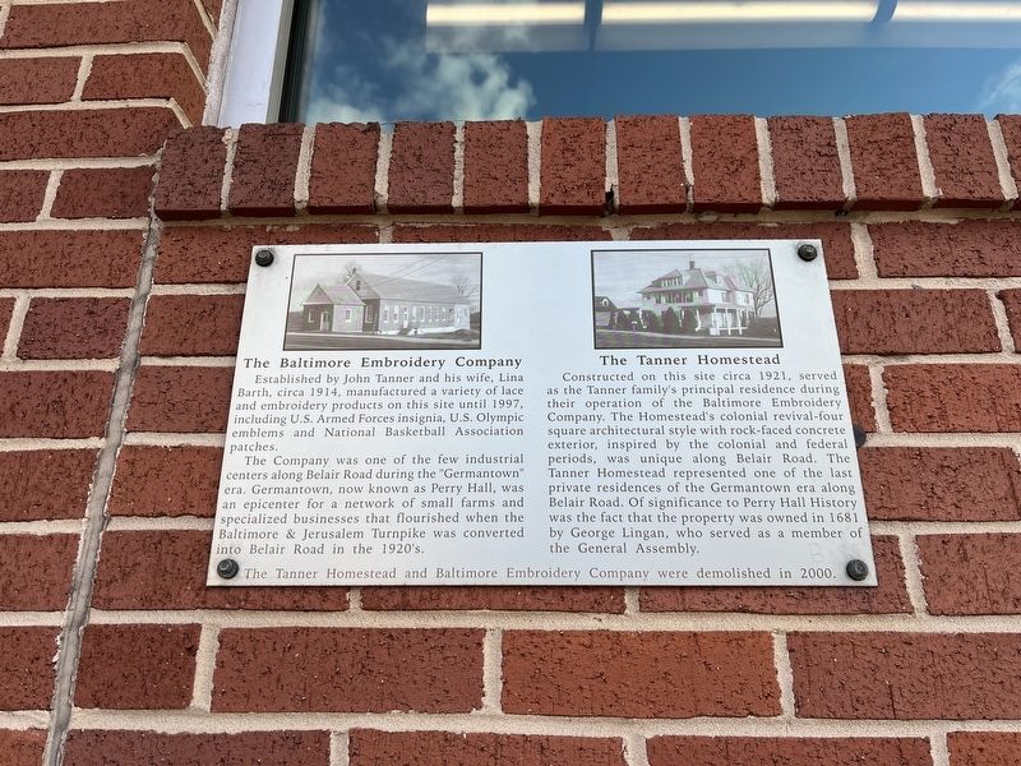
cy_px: 383
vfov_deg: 53.1
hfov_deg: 67.3
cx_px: 510
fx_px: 767
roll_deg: -0.5
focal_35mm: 26
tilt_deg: +19.9
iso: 50
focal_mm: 5.1
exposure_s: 1/657
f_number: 1.6
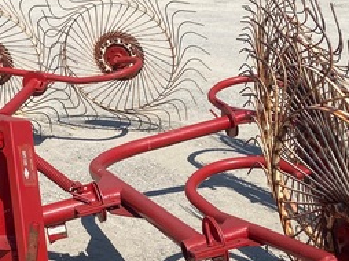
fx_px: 826
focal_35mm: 82
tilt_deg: -19.2
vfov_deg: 17.9
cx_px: 102
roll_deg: +2.5
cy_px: 169
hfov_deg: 23.7
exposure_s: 1/4115
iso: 32
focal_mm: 4.25
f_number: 1.8
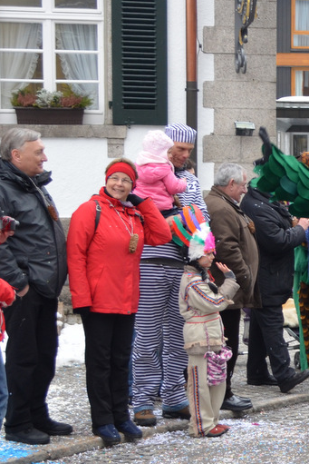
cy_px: 315
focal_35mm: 102
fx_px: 1315
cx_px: 543
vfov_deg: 19.9
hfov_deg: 12.4
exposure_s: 1/100
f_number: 5
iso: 400
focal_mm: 29
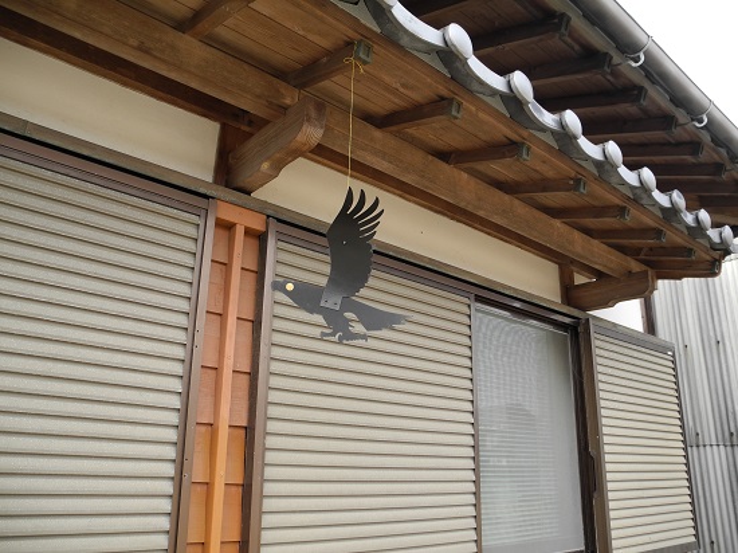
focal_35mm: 28
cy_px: 276
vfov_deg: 49.7
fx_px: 597
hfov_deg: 63.5
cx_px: 369
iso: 100
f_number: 2.8
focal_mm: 6
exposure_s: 1/228
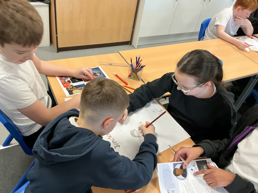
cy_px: 96
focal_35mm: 29
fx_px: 216
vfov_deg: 48.2
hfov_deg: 61.7
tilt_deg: -40.7
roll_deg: -12.8
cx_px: 129
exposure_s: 1/60
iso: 125
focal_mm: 3
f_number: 1.8
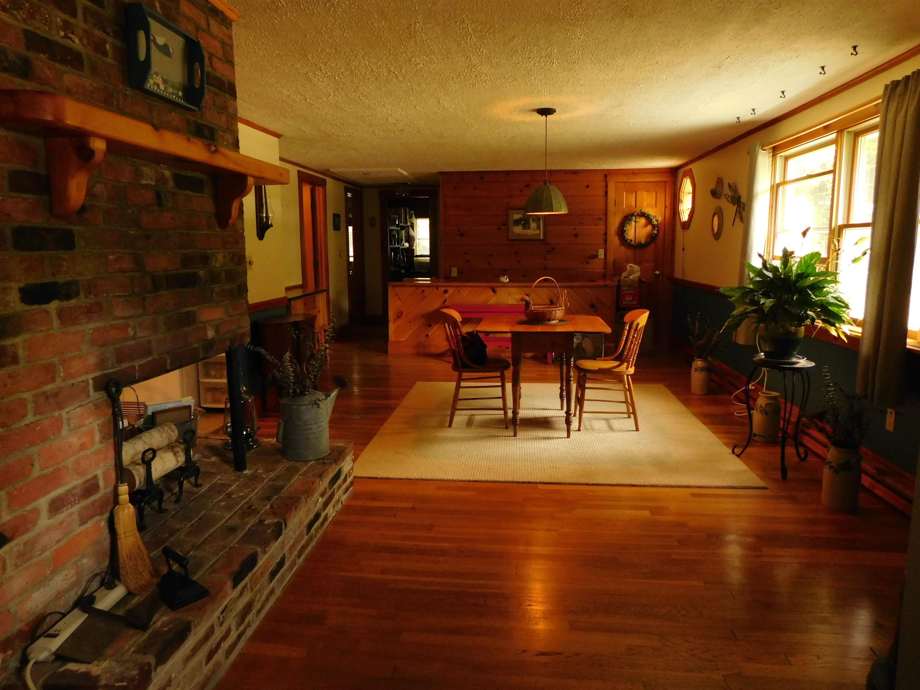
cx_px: 460
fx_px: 611
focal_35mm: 23
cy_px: 345
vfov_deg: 58.9
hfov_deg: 73.9
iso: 500
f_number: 3
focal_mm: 4
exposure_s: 1/30
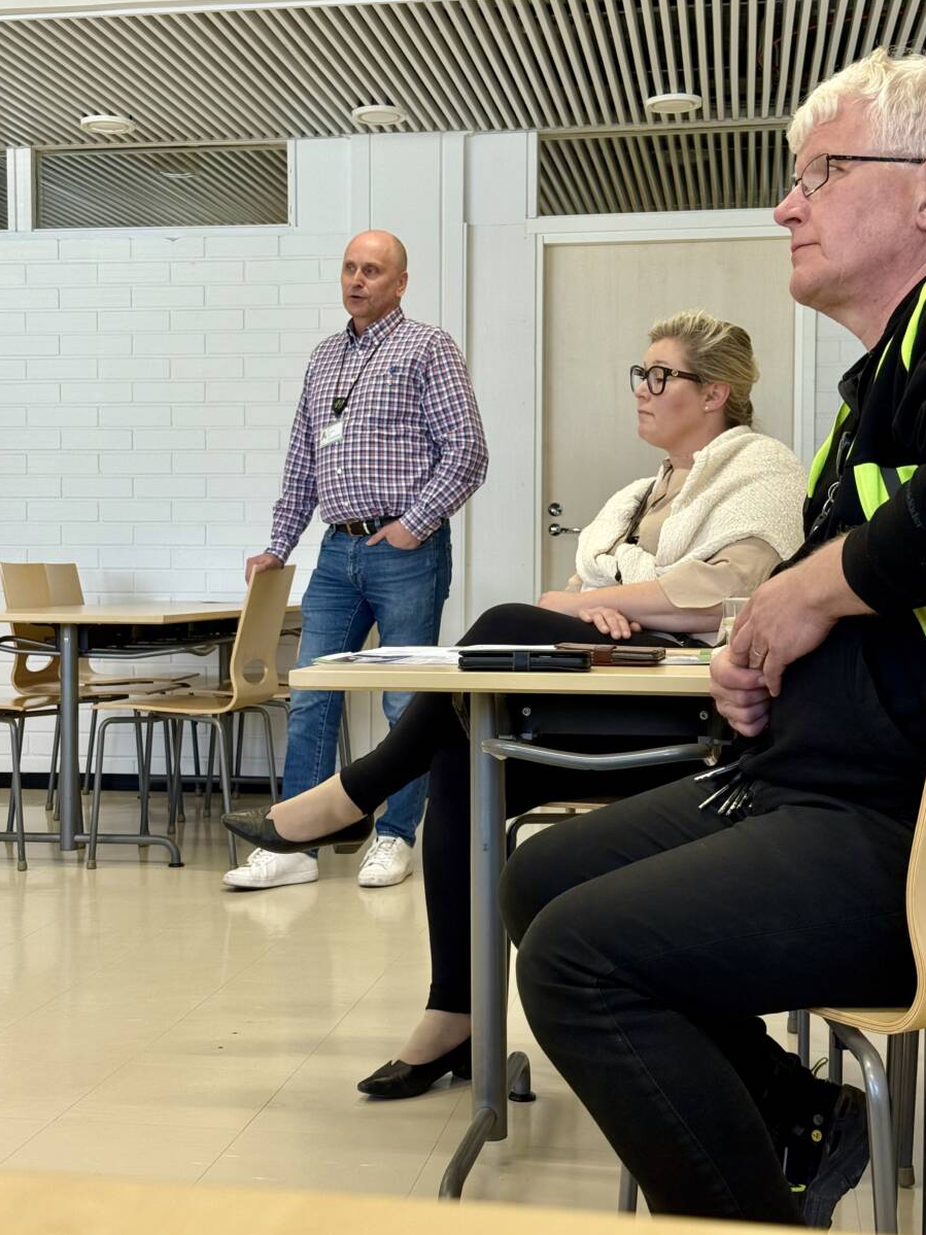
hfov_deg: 29.7
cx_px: 461
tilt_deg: -0.8
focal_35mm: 49
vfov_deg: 38.9
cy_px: 619
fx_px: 1748
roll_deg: -0.7
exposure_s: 1/242
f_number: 1.78
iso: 100
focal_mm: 6.76
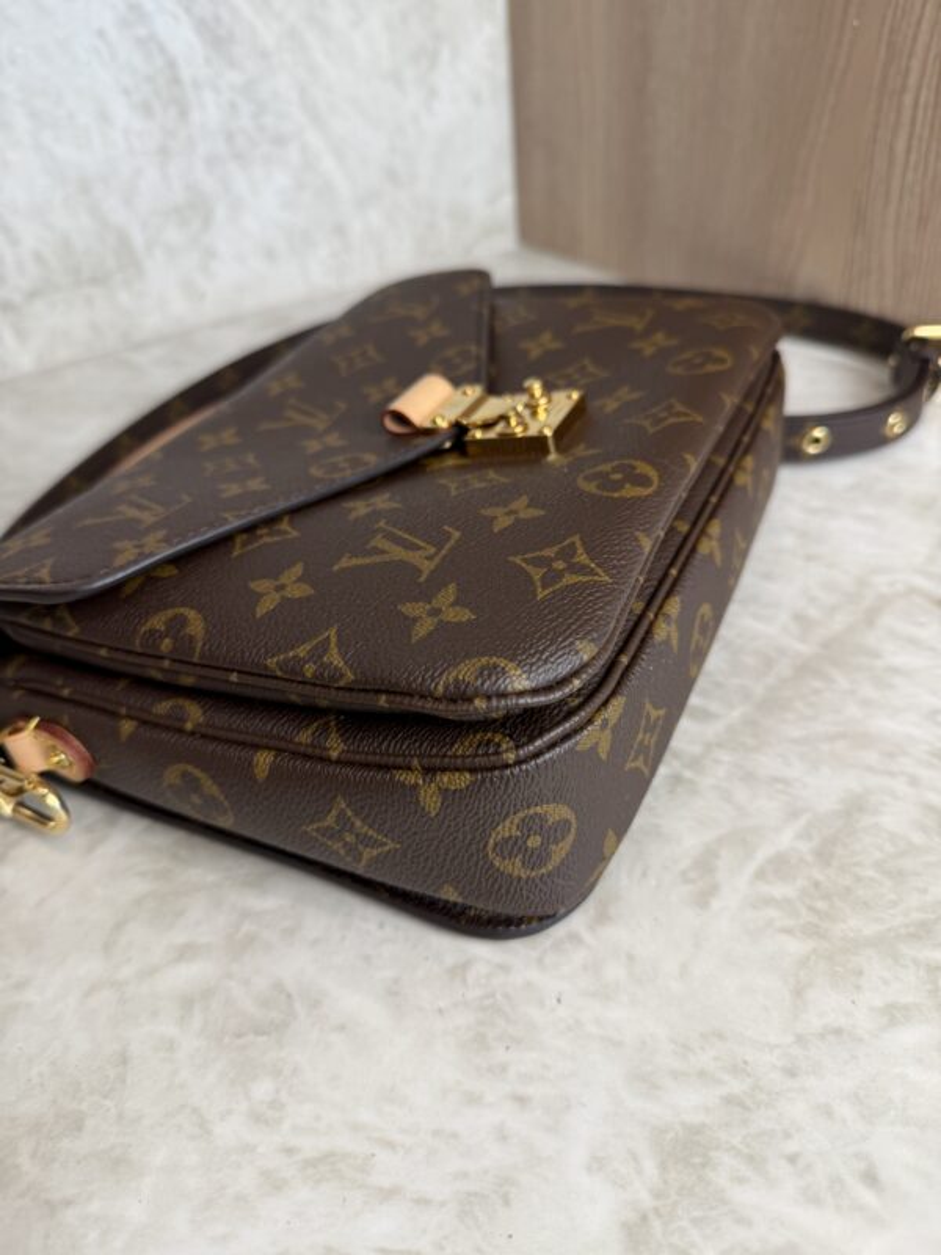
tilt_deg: -36.8
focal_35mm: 24
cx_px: 470
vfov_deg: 71.6
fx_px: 870
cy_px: 628
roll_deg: +4.7
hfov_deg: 56.8
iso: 125
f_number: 1.78
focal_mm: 6.76
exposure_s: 1/120
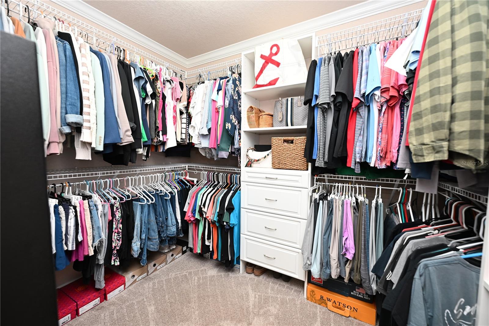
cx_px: 244
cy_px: 163
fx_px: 190
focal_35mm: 14
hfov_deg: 104.3
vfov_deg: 81.2
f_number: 4
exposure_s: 1/60
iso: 1000
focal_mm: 14
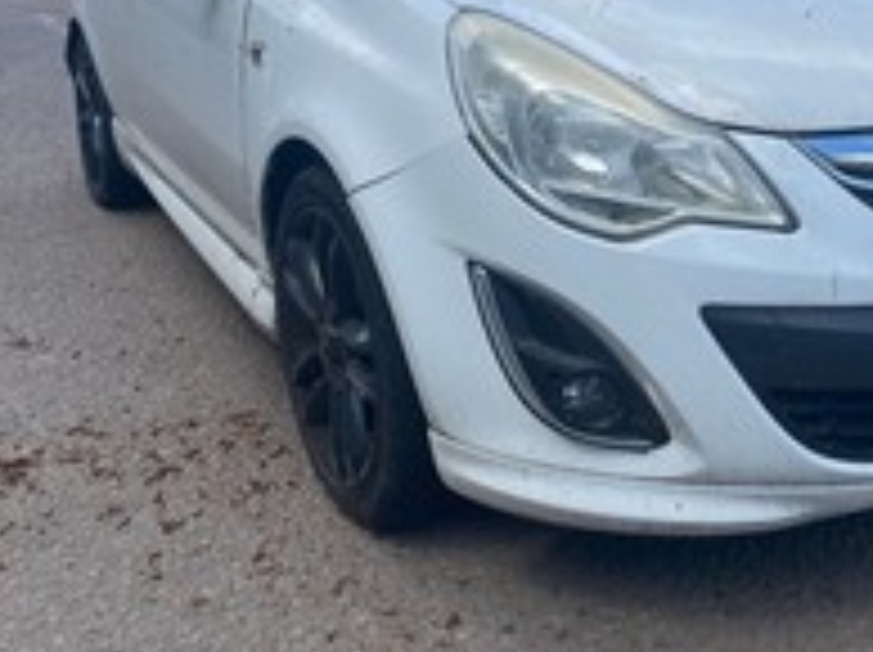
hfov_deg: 39.0
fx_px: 1184
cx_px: 688
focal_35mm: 47
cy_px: 121
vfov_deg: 30.0
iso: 32
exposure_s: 1/1447
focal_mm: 4.25
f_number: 1.8
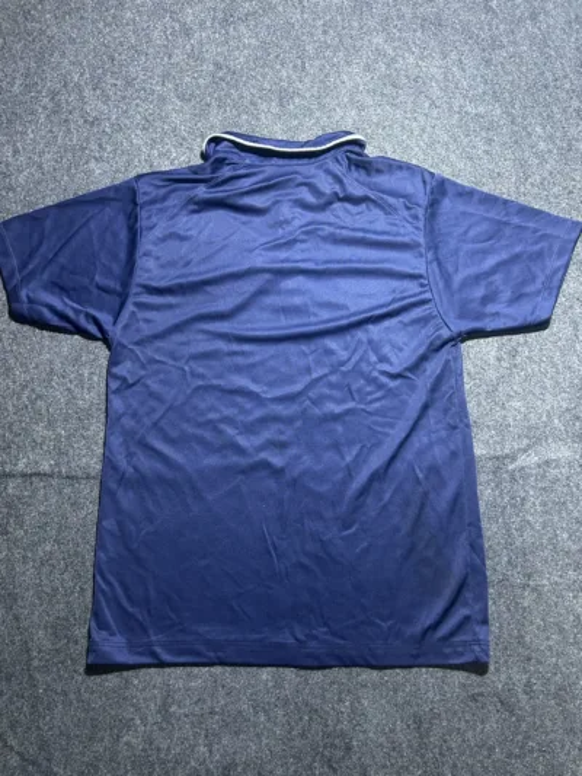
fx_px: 583
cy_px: 388
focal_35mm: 26
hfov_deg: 53.1
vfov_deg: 67.3
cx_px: 291
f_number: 1.5
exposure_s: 1/50
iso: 250
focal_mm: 5.7
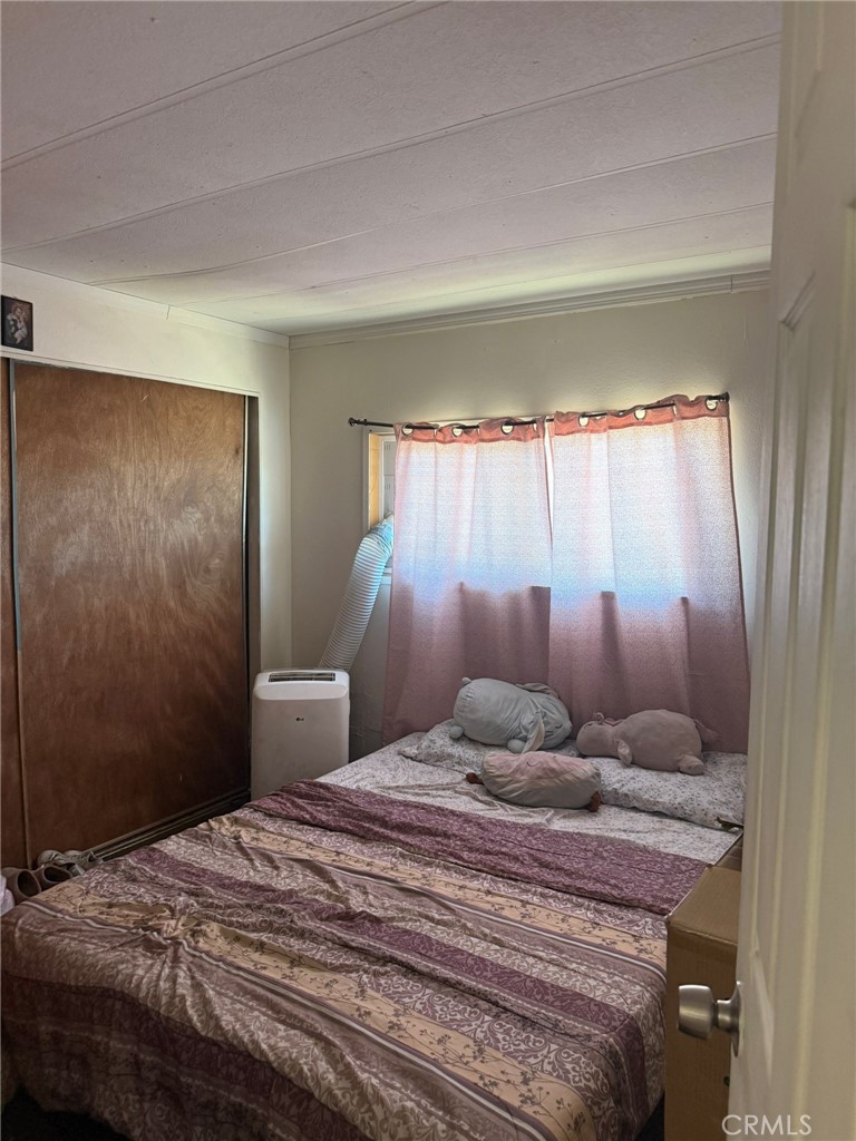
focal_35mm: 24
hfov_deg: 56.8
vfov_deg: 71.6
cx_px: 428
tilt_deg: -3.8
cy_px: 570
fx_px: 791
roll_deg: +0.3
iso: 320
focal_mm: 6.76
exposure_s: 1/60
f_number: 1.78
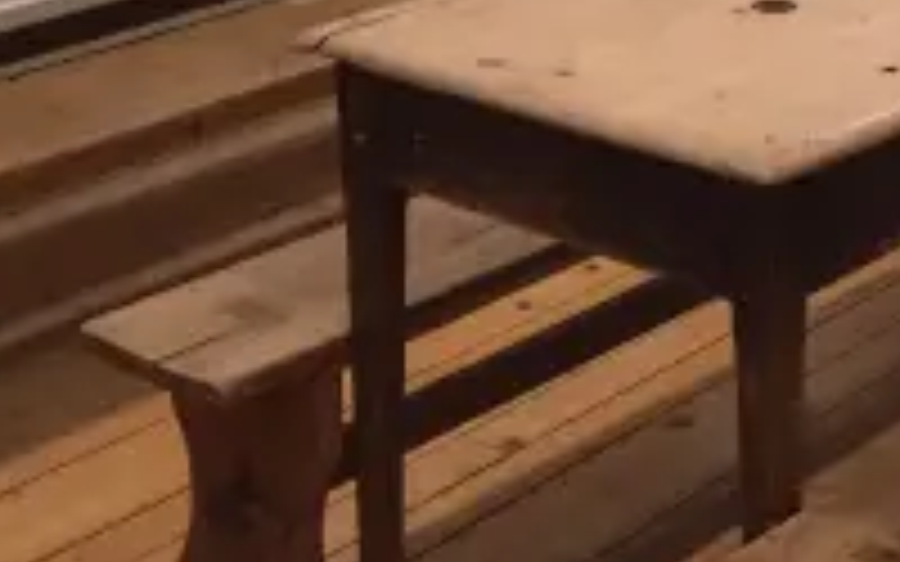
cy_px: -369
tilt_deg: -7.1
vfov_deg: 13.1
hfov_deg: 21.9
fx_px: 2257
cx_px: 855
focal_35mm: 92
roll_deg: -1.2
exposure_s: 1/33
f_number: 2.2
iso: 125
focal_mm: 4.15
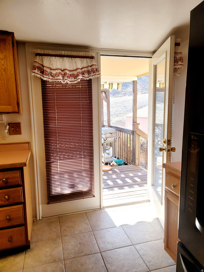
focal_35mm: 25
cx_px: 102
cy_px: 136
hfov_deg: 54.9
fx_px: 196
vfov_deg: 69.4
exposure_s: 1/120
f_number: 1.8
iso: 20
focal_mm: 7
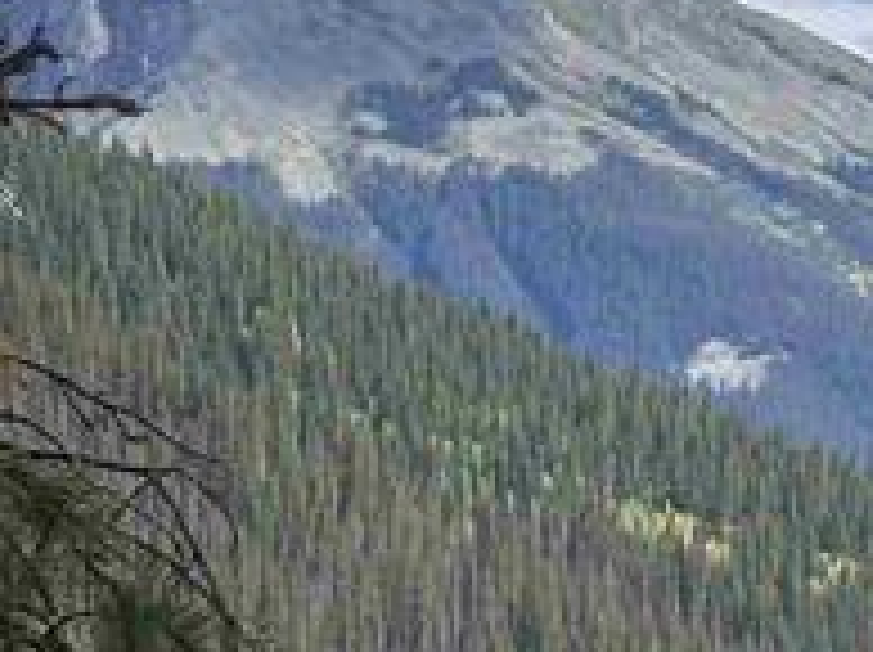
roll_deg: -0.5
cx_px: 1431
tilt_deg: -1.9
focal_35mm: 254
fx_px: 6398
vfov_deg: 5.8
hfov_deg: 7.6
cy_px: 656
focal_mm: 6.86
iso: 64
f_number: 1.78
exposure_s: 1/2809
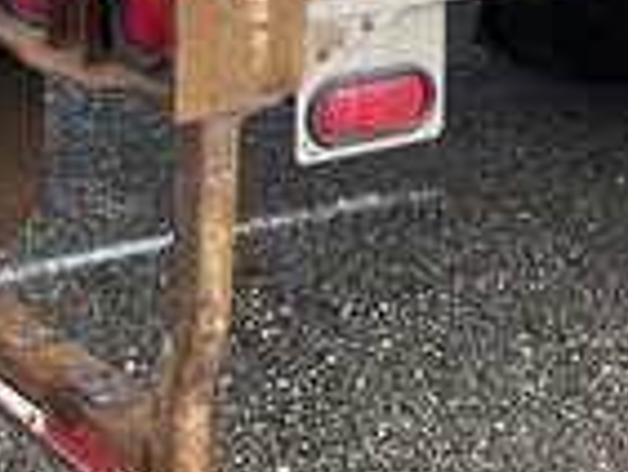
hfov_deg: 23.7
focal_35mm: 82
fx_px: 1489
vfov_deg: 17.7
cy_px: 31
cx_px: 196
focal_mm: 3
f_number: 1.8
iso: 25
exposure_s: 1/568
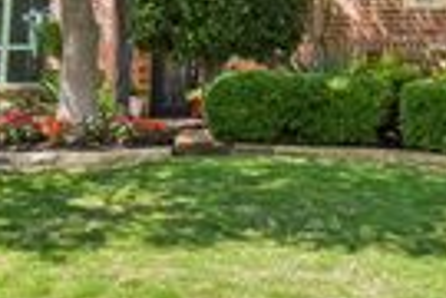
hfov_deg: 23.2
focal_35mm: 85
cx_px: 410
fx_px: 1053
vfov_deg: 15.3
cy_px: -94
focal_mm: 23
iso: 100
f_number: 8
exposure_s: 1/80
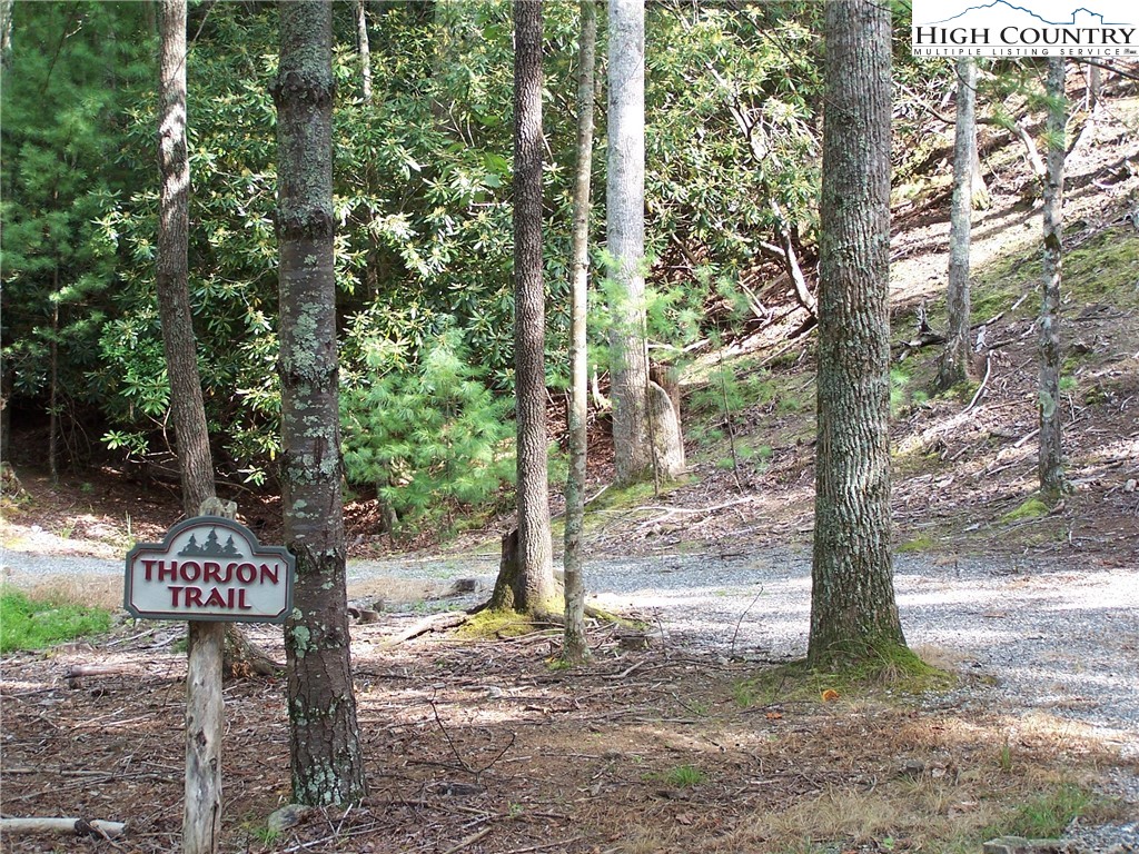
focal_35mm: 67
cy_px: 427
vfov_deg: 21.9
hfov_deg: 29.0
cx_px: 570
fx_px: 2205
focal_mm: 11.1
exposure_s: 1/45
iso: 80
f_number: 3.2
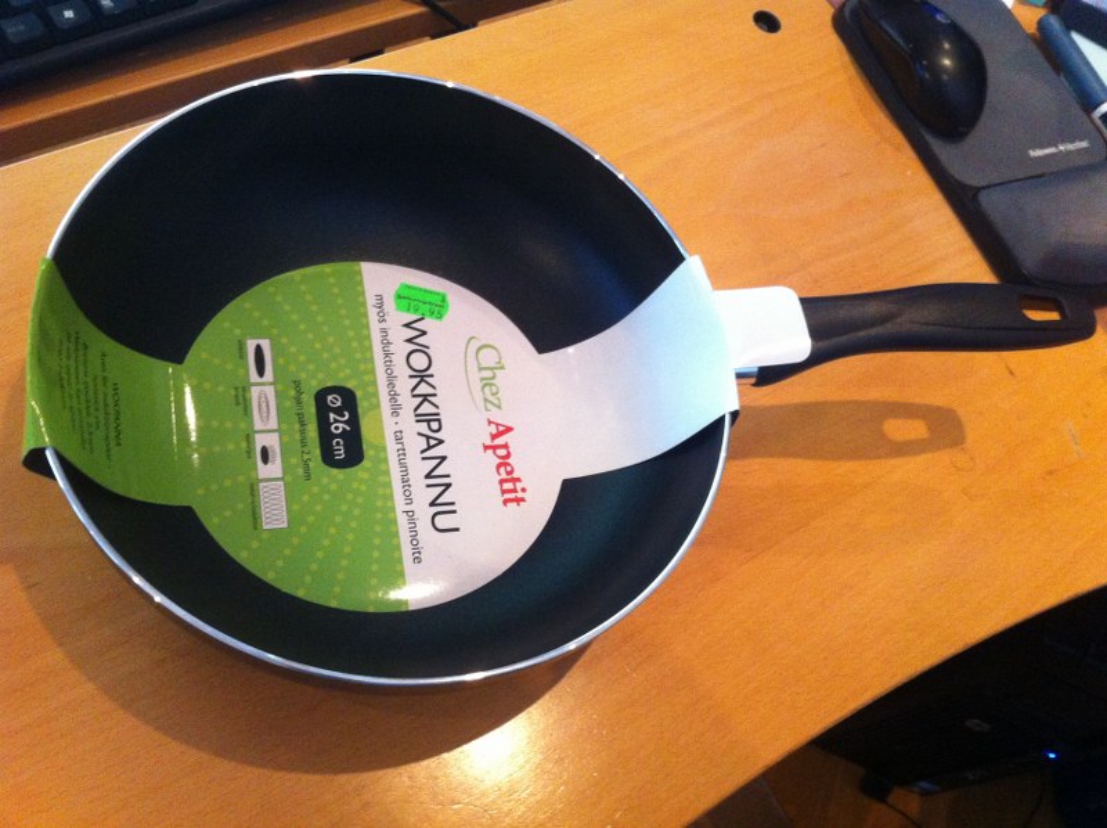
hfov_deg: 52.7
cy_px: 414
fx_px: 1118
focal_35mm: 35
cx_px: 554
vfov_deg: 40.6
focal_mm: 3.85
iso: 320
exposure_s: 1/15
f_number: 2.8
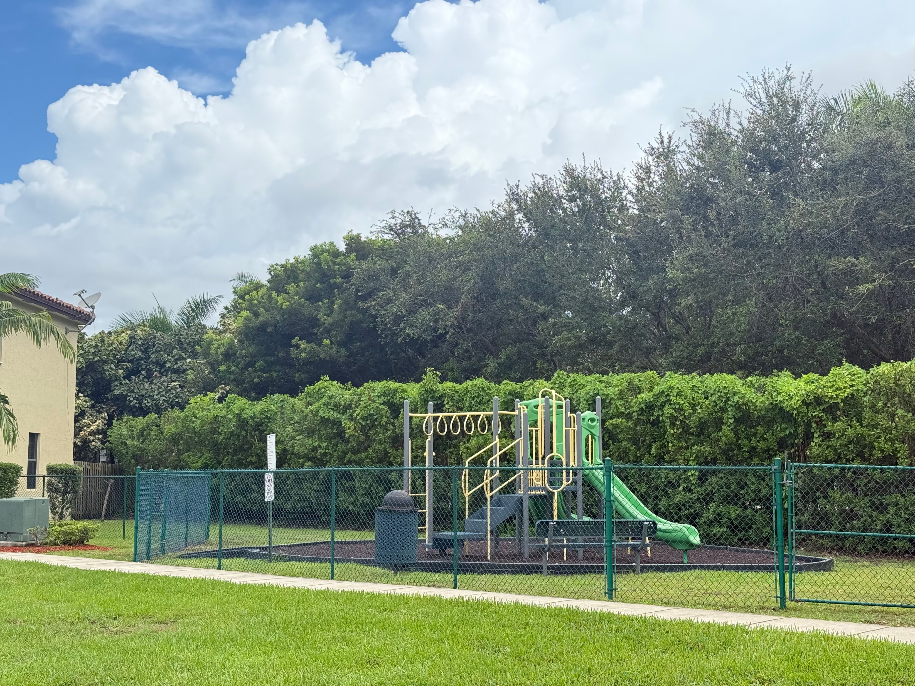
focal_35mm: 48
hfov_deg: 39.7
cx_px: 458
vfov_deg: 30.3
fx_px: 1269
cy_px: 343
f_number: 1.78
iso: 100
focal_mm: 6.76
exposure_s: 1/1264
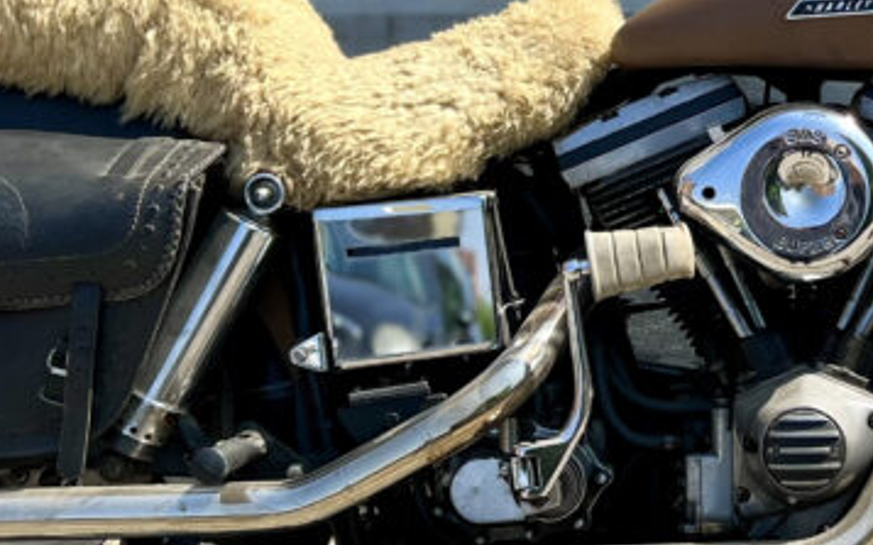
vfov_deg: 16.5
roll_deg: +1.1
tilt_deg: -18.8
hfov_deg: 25.5
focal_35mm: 79
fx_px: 1879
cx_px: 748
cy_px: 174
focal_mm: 5.7
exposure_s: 1/1972
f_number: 1.5
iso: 50
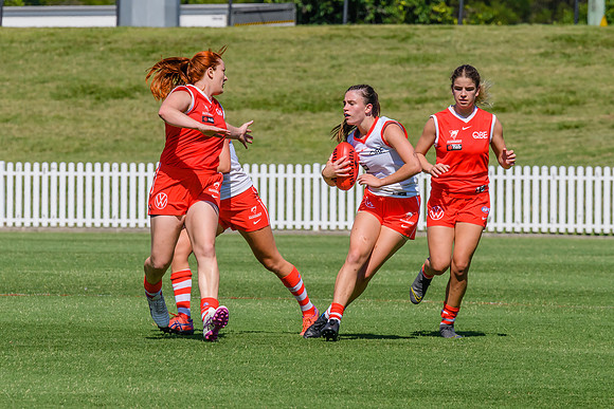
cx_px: 255
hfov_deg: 3.6
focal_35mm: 572
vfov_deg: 2.4
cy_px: 176
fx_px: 9750
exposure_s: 1/2000
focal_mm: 280
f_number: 9
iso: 800
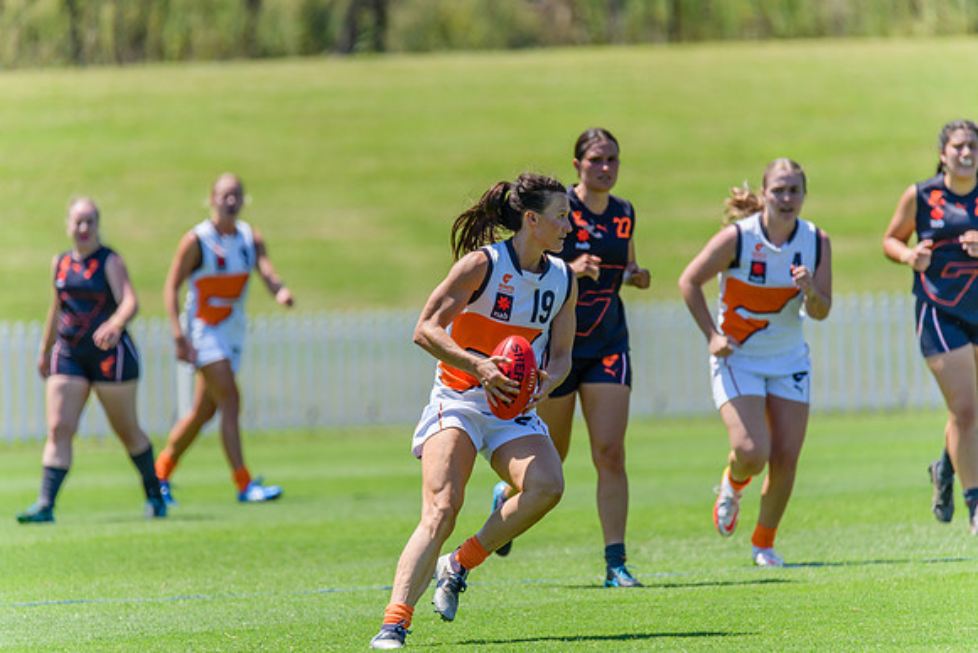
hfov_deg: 3.4
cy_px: 322
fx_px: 16512
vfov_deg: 2.3
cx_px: 483
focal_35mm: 608
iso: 800
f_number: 6.3
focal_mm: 600
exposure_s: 1/2000
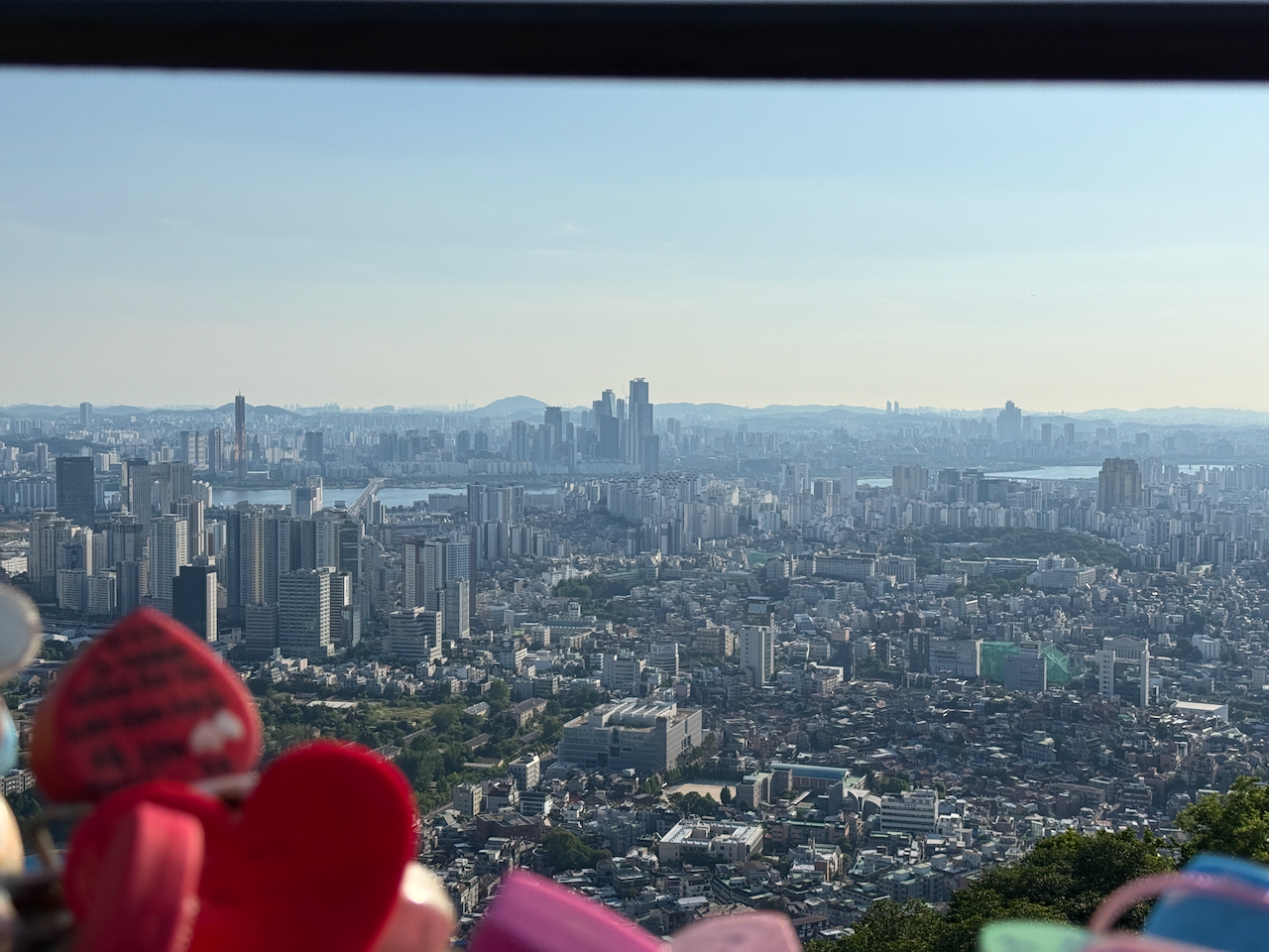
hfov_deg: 39.7
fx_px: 1760
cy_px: 476
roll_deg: -0.7
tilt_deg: -3.0
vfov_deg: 30.3
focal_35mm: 48
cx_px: 634
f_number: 1.78
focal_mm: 6.76
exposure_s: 1/11364
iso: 64
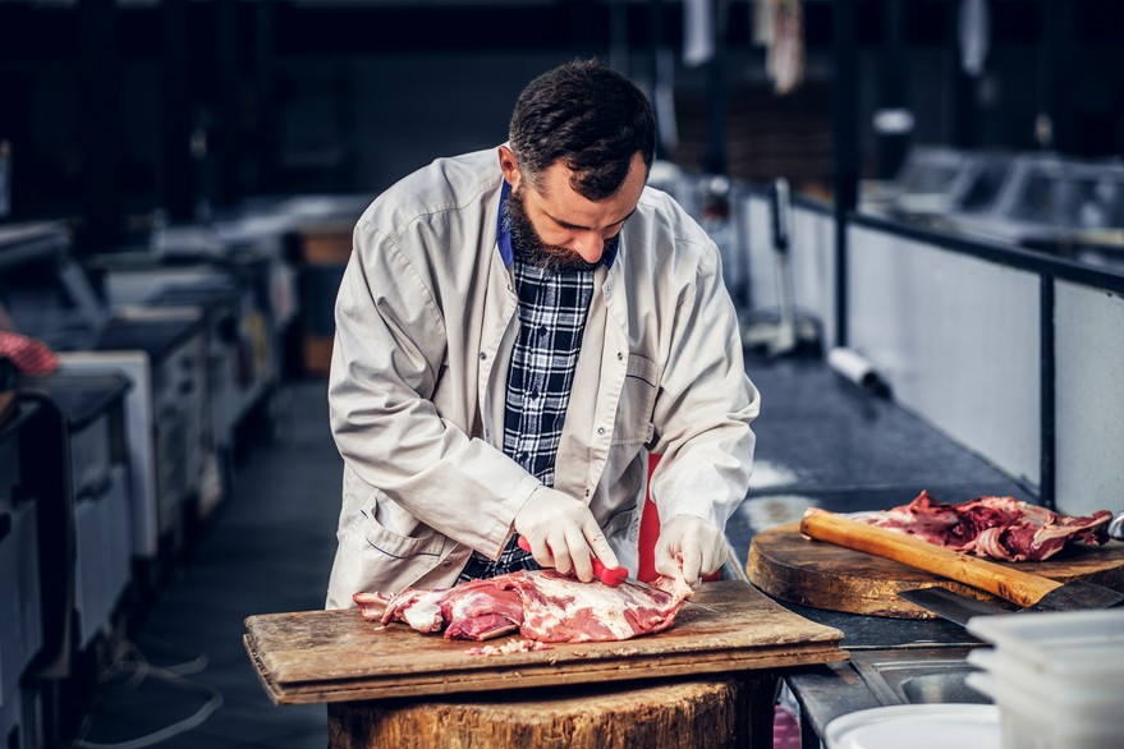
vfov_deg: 15.9
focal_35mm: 86
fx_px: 2685
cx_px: 555
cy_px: 372
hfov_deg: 23.6
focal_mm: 56
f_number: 1.8
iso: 200
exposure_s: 1/125
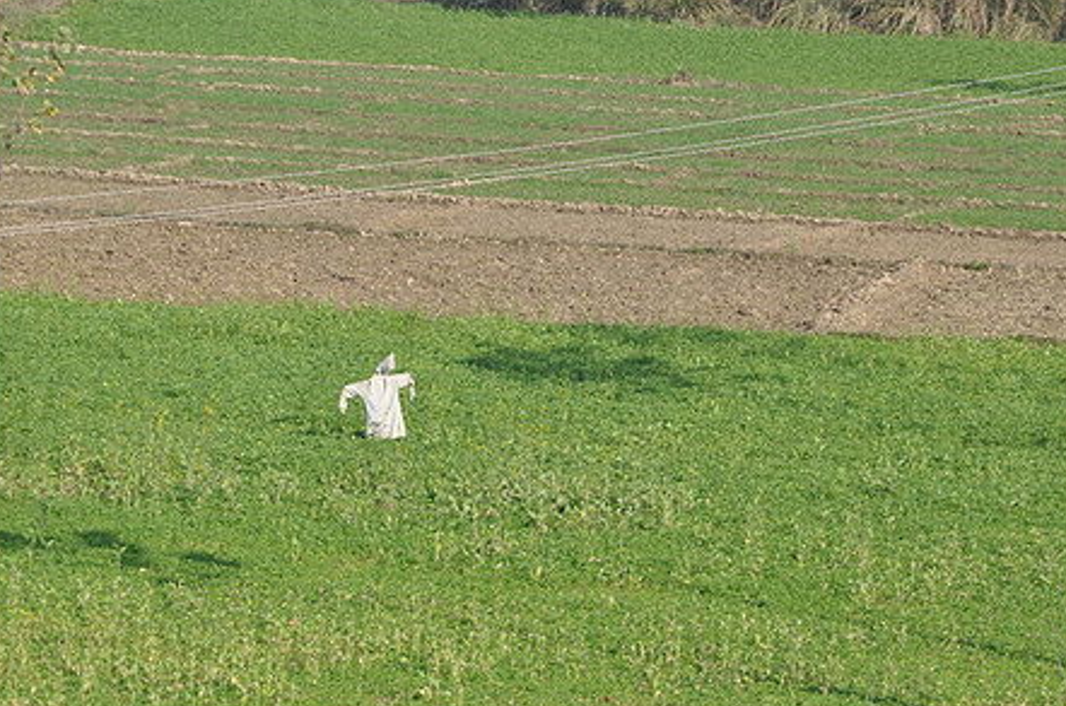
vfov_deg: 5.3
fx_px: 7567
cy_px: 370
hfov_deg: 8.1
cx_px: 439
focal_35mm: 256
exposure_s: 1/1600
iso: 1250
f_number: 10
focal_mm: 130
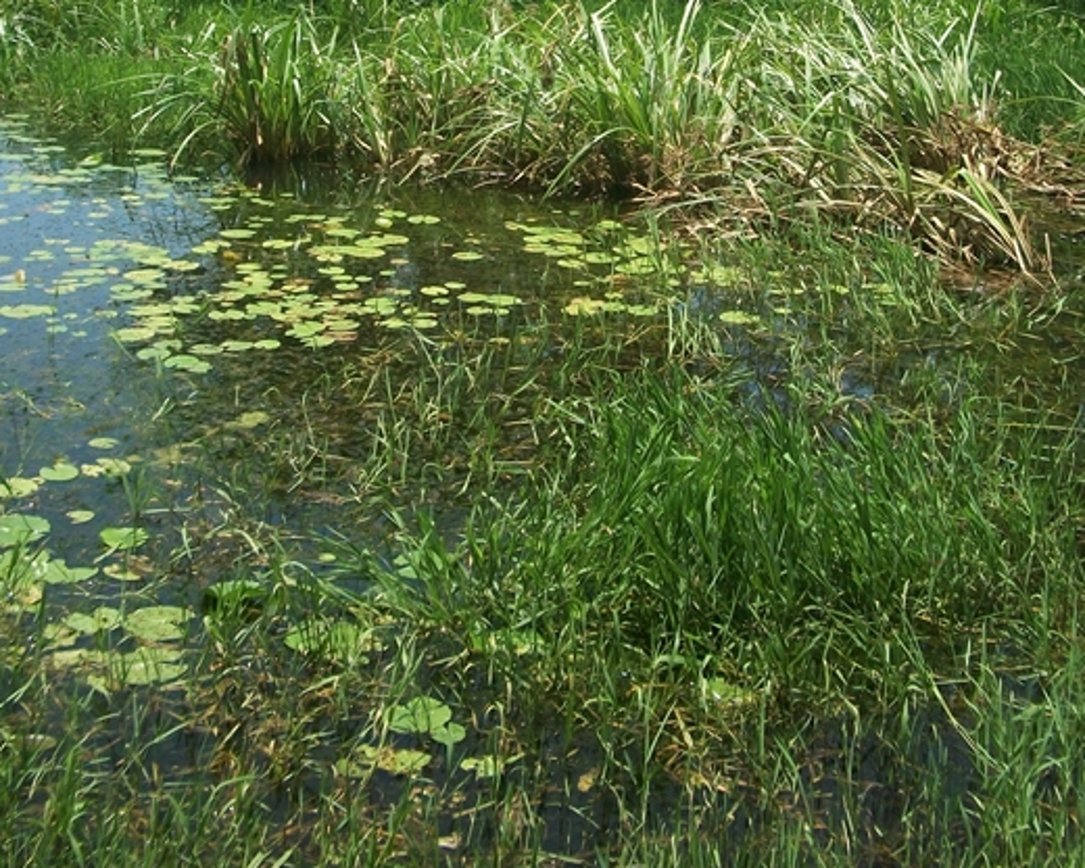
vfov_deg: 33.0
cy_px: 149
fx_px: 1413
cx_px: 561
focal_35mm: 44
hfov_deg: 42.0
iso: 80
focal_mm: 5.7
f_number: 5.5
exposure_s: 1/250
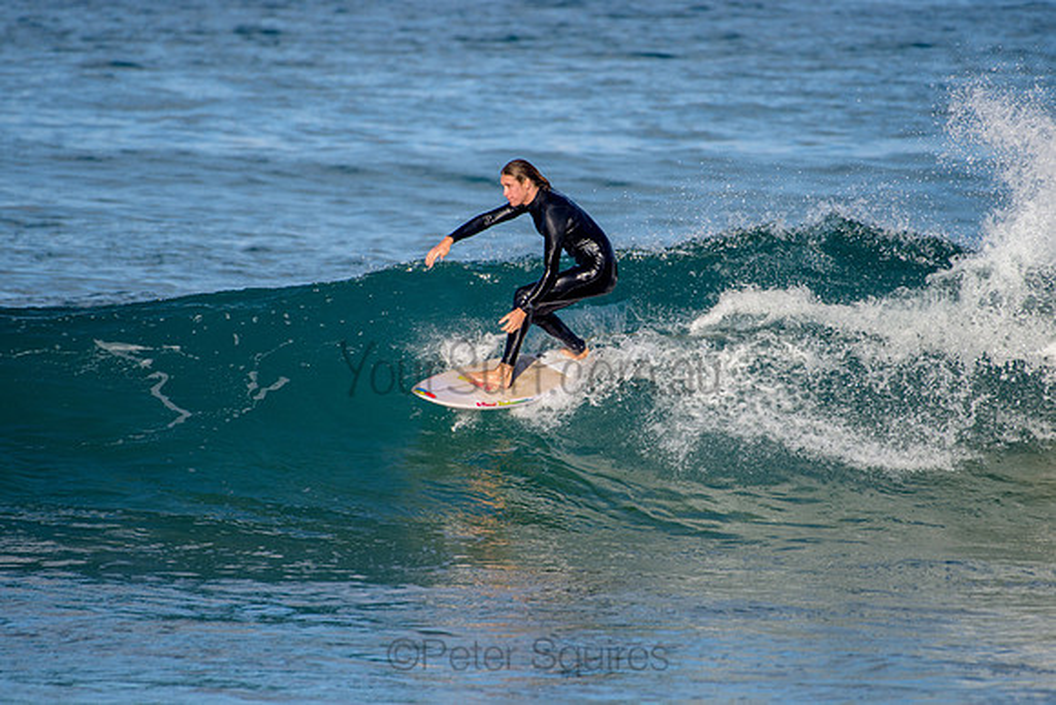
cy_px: 343
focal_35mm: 613
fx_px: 17993
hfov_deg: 3.4
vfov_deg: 2.2
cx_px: 542
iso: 180
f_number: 5.6
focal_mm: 500
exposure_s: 1/2000
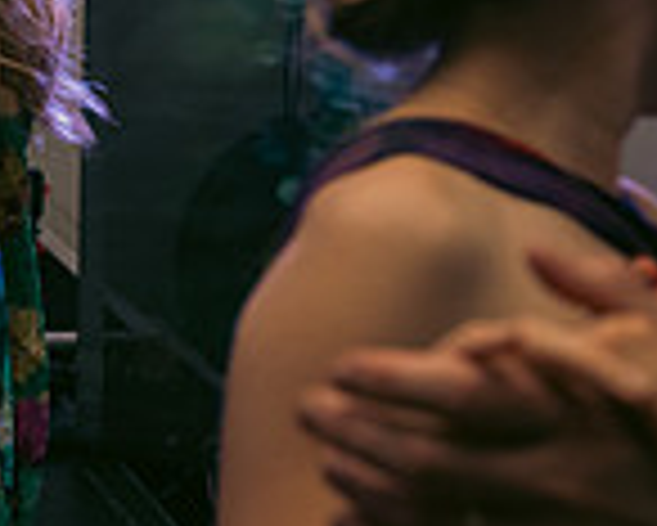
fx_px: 2763
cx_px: -153
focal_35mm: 142
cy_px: 38
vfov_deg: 10.8
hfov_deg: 13.2
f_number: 3.5
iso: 800
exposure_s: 1/160
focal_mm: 38
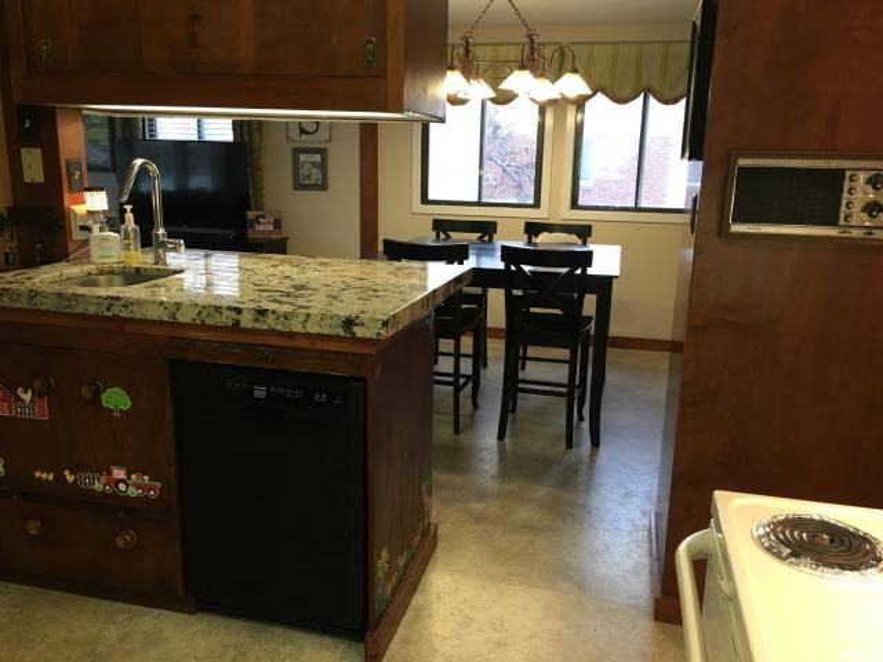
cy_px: 331
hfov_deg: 61.7
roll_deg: -0.8
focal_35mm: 29
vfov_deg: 48.2
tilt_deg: -13.4
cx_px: 442
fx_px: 740
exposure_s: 1/30
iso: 100
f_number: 2.2
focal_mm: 4.15
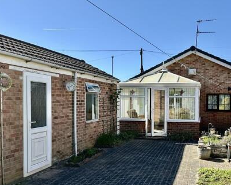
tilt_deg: -2.1
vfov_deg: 43.2
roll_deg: -0.2
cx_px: 155
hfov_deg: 51.8
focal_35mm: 34
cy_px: 107
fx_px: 232
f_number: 1.78
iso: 80
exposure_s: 1/3155
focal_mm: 6.86
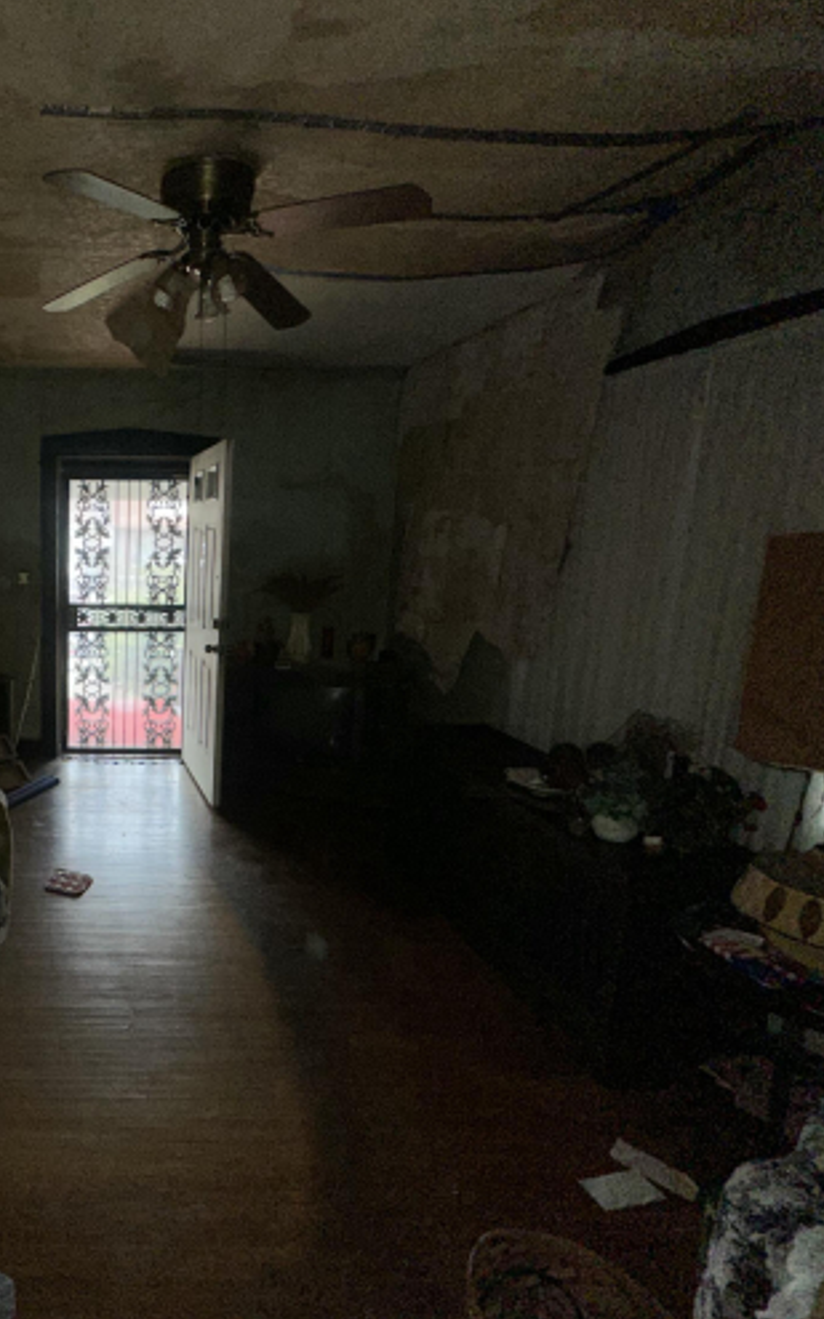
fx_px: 719
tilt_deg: -8.7
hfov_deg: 52.3
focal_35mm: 20
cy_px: 656
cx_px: 79
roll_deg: -0.2
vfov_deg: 85.1
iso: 80
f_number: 2.2
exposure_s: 1/87
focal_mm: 2.22
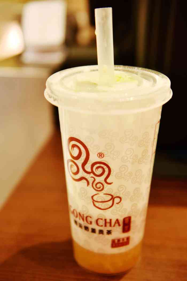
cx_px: 94
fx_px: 389
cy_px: 140
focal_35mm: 50
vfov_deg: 39.6
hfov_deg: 27.0
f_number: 3.5
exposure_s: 1/50
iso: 200
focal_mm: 50
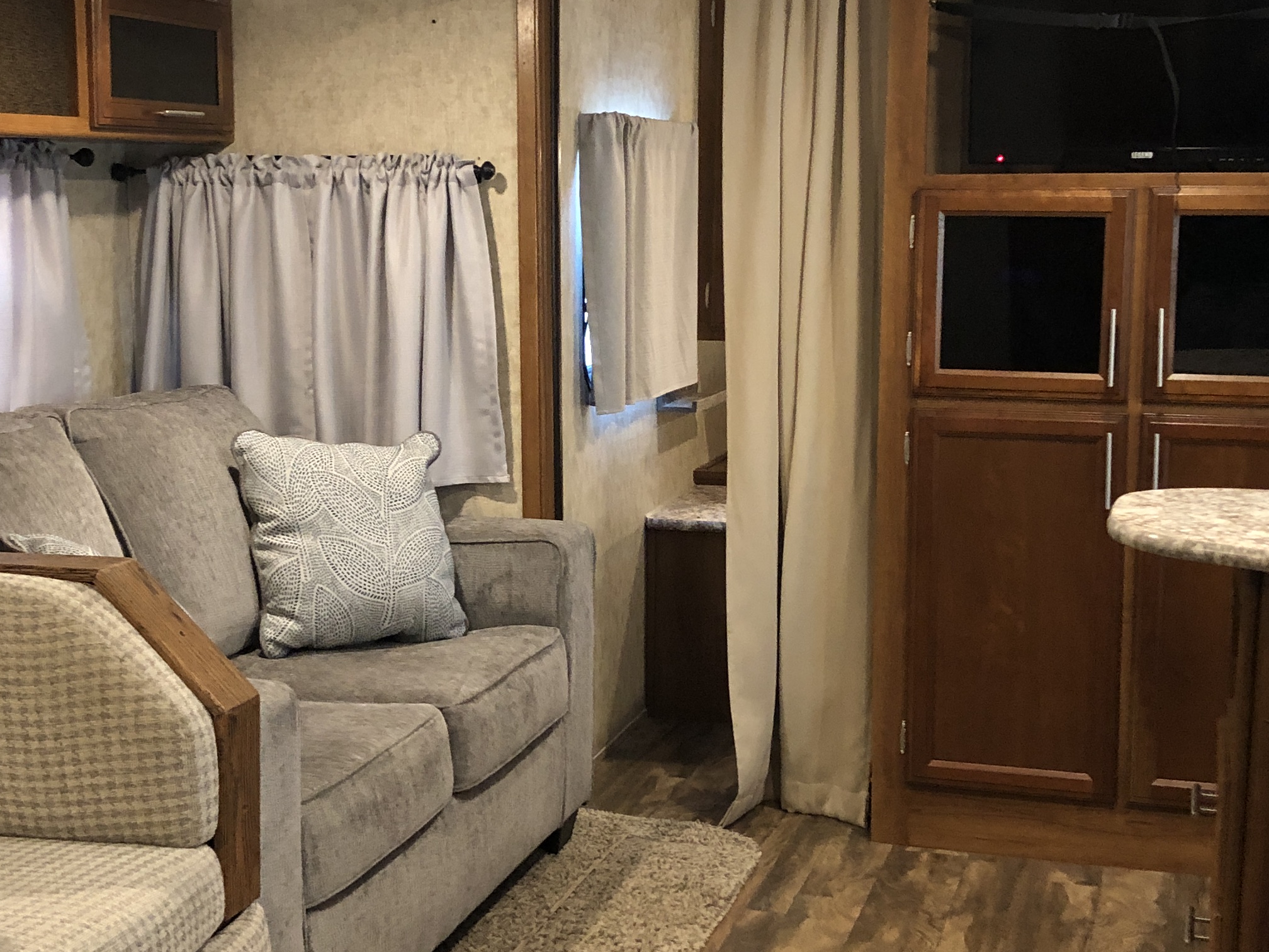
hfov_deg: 34.3
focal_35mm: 56
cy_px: 434
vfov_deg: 26.1
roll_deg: -0.1
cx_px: 559
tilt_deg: -10.0
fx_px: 2053
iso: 100
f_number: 1.8
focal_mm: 3.99
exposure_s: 1/9
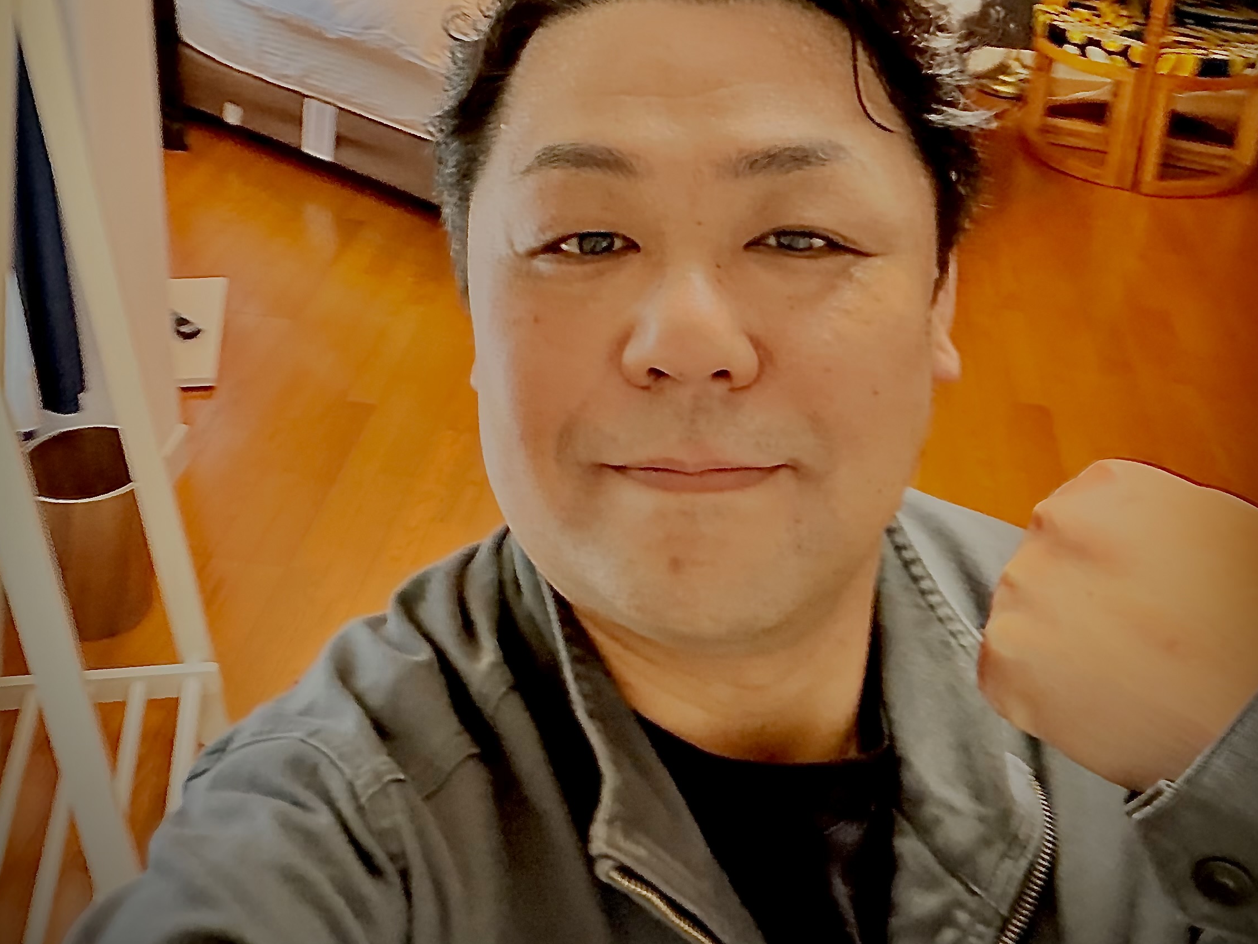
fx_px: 1490
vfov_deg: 33.9
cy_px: 170
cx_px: 632
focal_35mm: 41
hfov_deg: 45.8
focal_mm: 2.71
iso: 250
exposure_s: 1/60
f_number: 1.9
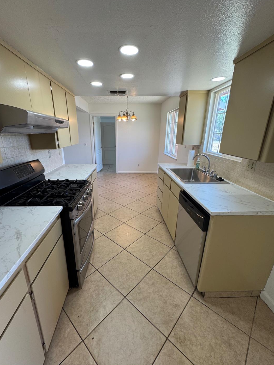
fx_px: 158
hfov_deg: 81.6
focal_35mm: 15
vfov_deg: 98.2
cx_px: 128
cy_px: 184
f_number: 2.2
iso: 64
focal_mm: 2.22
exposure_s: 1/120
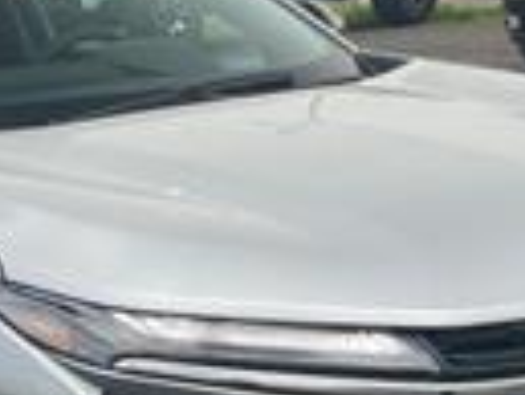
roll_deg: +3.7
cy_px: 330
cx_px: -16
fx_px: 1958
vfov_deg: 11.5
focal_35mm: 129
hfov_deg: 15.0
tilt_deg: -10.6
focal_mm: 4.2
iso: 32
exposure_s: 1/836
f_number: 1.6
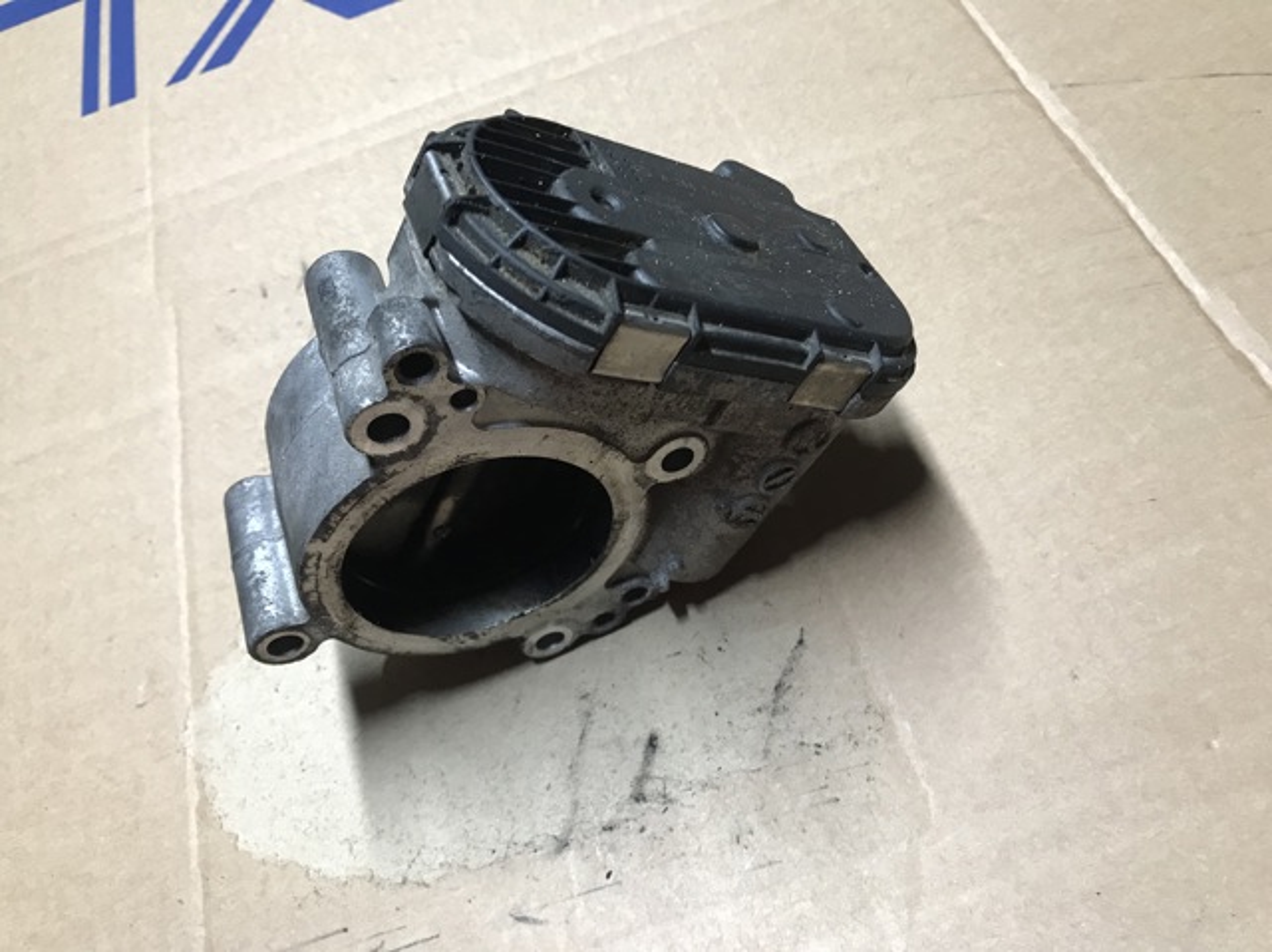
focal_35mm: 28
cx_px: 636
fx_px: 1028
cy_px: 476
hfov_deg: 63.5
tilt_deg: -56.6
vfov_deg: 49.7
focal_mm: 3.99
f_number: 1.8
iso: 40
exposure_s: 1/20
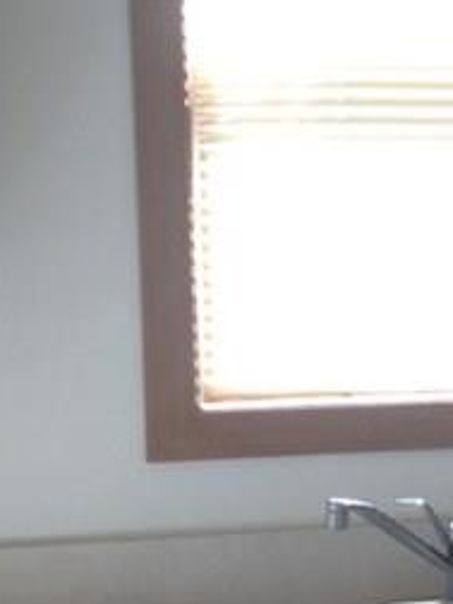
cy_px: 343
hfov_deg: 9.2
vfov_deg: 13.9
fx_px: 2478
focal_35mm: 142
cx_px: 1124
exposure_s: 1/40
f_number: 2.4
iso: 50
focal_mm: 4.28
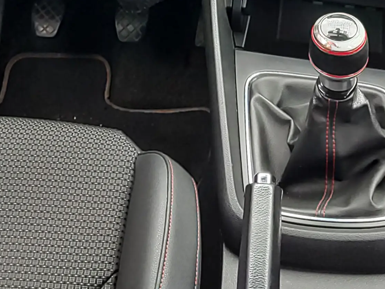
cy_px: -173
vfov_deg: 16.6
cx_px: 185
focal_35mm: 79
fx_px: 878
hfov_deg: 24.7
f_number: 1.8
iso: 105
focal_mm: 5.56
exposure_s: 1/100
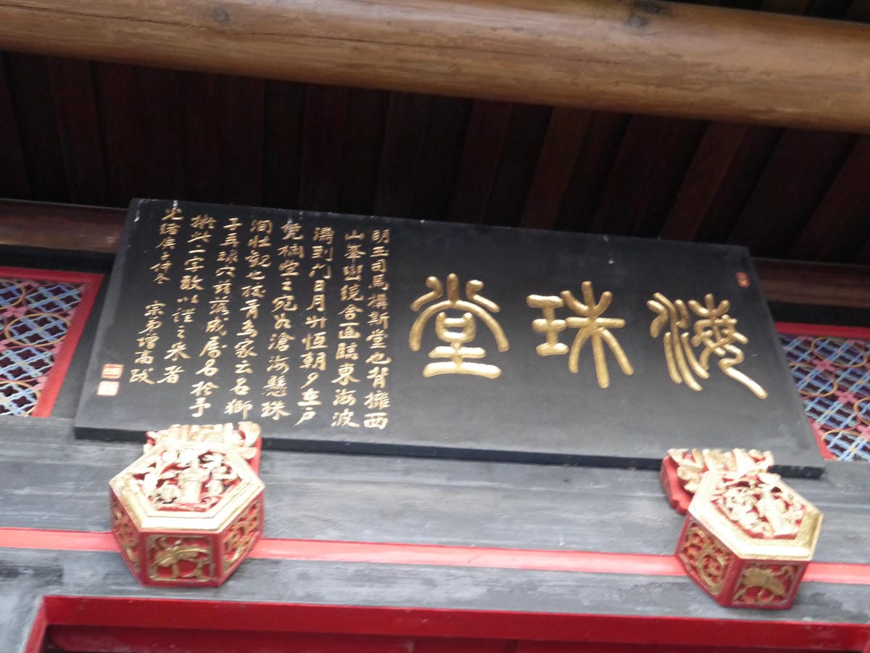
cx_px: 435
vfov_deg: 32.9
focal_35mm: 44
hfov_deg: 42.9
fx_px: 1106
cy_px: 326
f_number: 4.6
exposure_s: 1/13
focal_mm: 22
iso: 1600
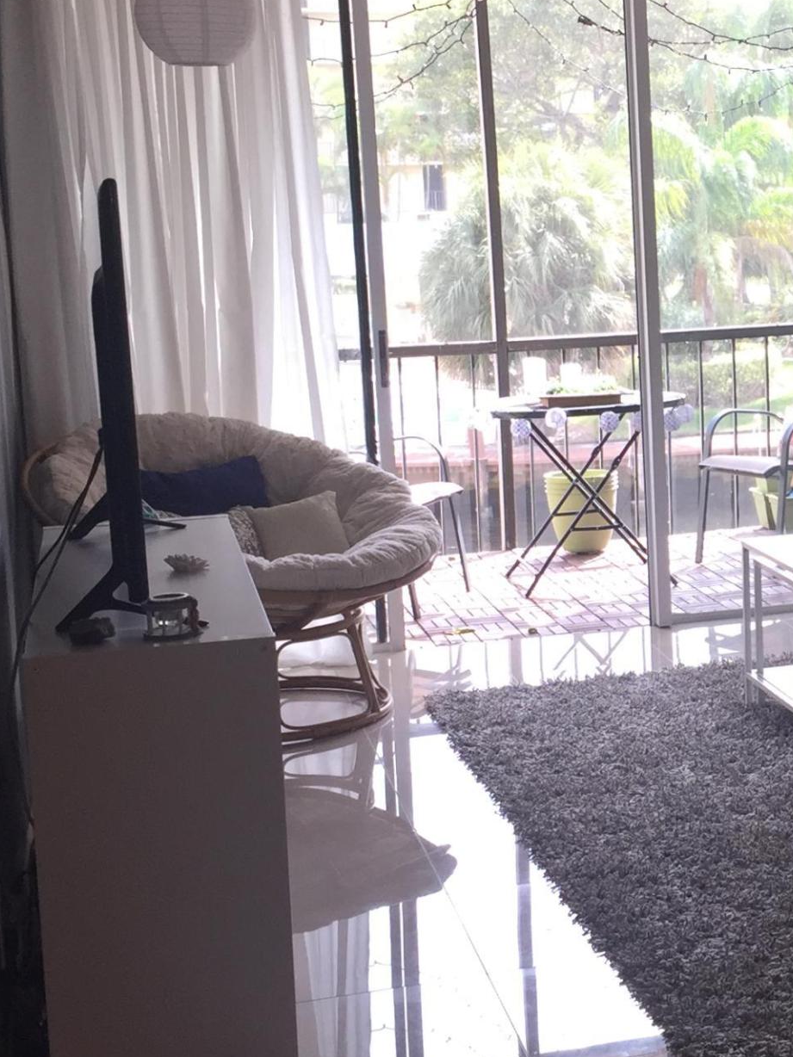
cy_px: 483
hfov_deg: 20.5
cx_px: 892
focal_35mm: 68
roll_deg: +0.0
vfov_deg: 28.5
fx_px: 2077
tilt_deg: -8.7
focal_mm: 4.15
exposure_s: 1/120
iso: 40
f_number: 2.2
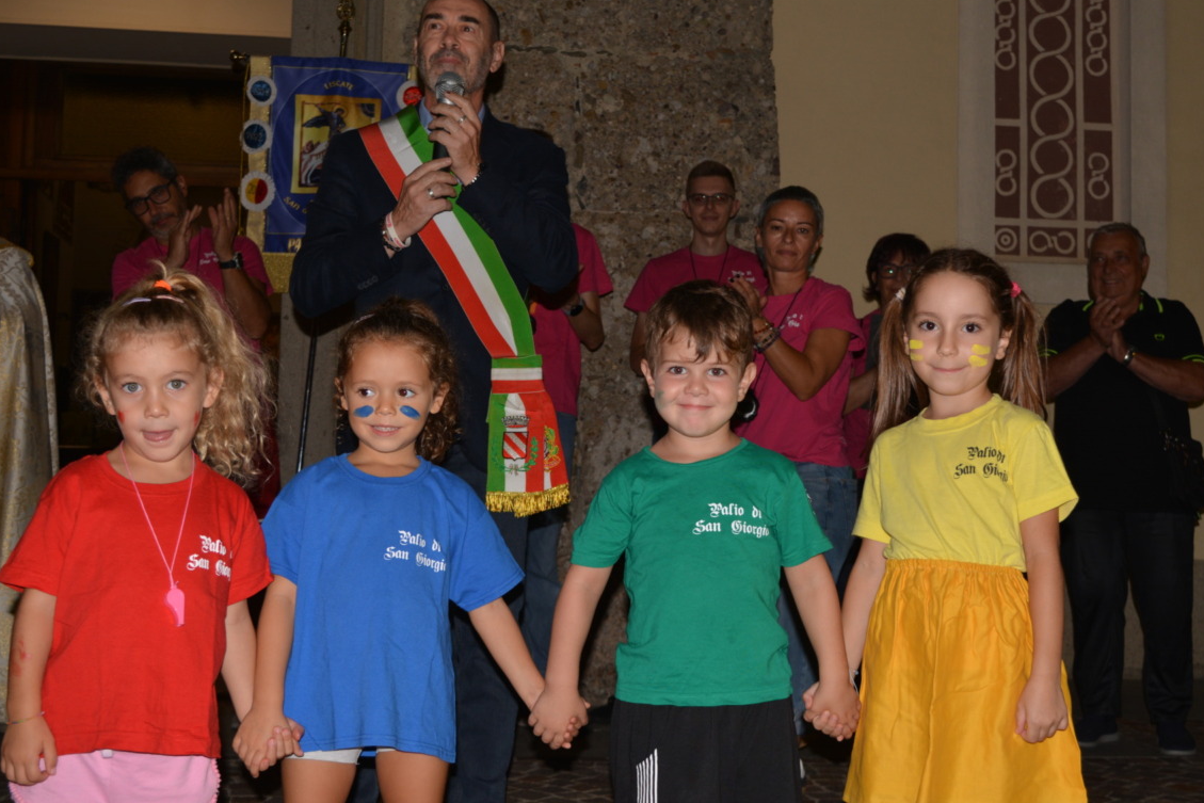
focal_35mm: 51
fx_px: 1706
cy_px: 379
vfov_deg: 26.5
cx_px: 655
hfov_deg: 38.8
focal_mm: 30
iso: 200
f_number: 5.6
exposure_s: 1/30
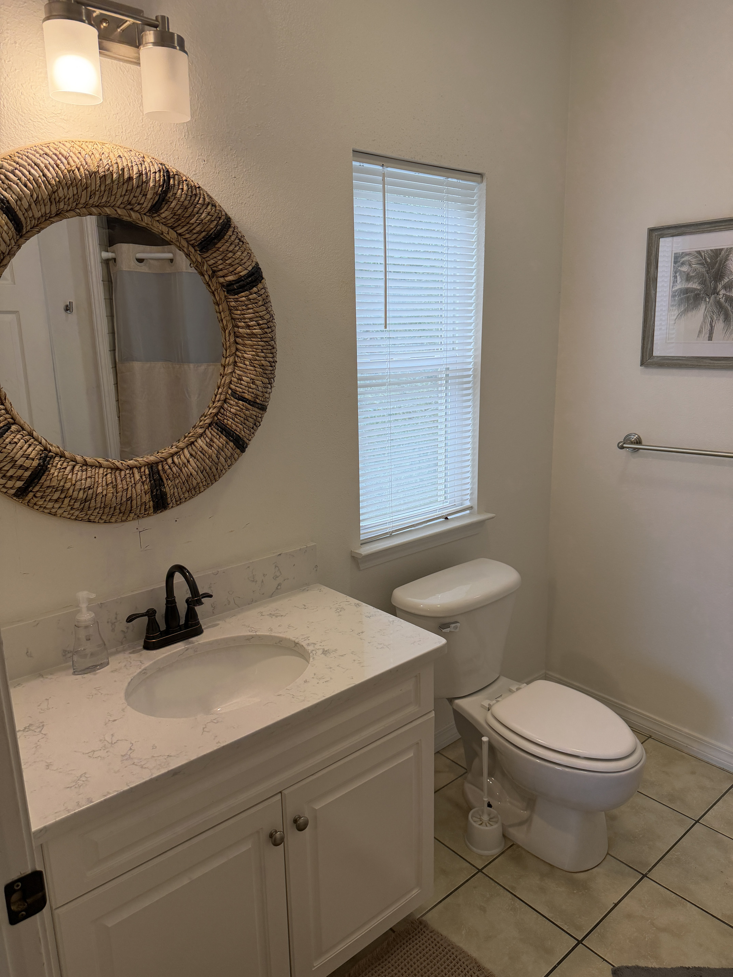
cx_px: 366
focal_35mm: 24
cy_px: 488
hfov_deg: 56.8
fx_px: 678
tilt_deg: -13.5
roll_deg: +1.4
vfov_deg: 71.6
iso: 125
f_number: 1.78
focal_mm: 6.76
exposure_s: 1/124
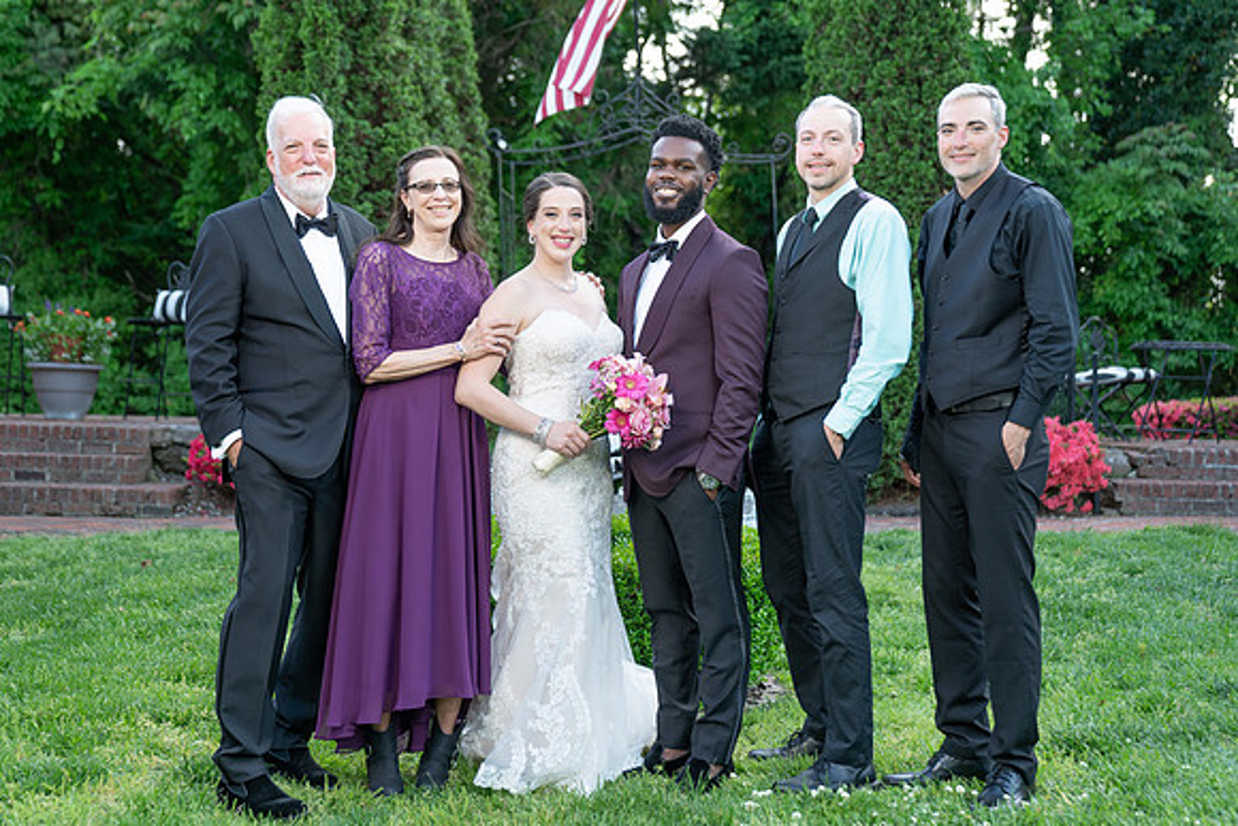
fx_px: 1760
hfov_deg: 38.8
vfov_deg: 26.4
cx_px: 608
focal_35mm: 51
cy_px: 421
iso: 160
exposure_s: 1/200
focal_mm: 49
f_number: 2.8
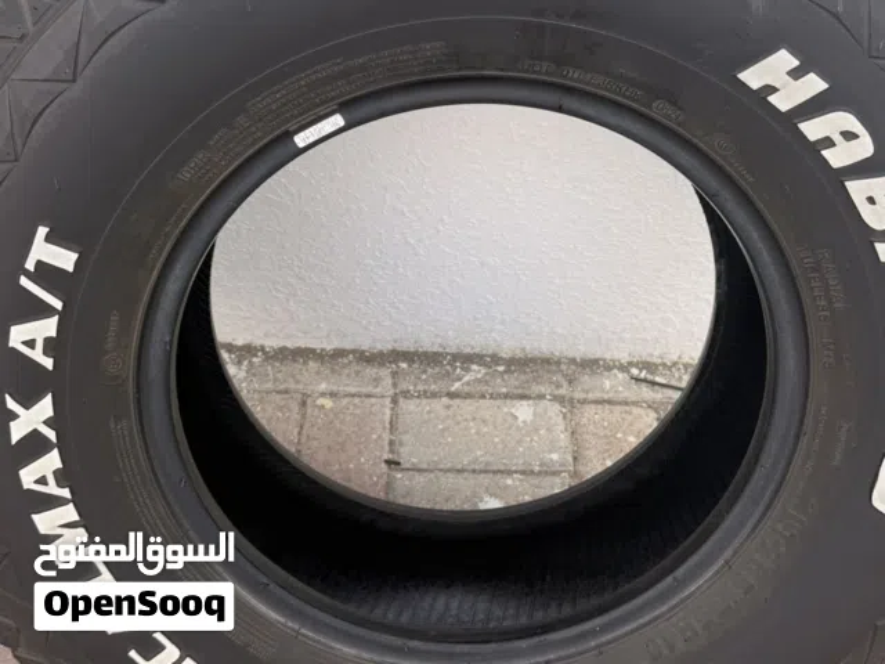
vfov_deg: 56.8
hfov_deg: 71.6
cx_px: 442
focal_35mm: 24
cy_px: 332
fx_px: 614
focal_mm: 6.76
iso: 80
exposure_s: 1/312
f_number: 1.78
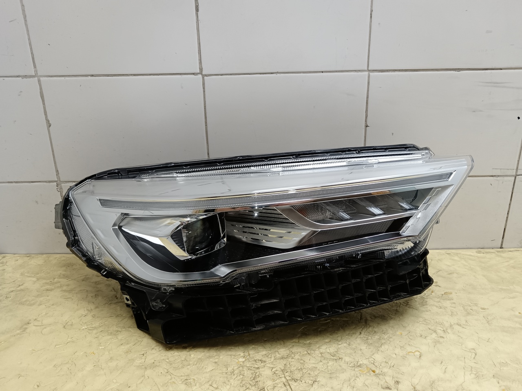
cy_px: 196
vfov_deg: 51.4
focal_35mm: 27
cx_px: 261
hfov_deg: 65.3
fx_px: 407
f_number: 1.9
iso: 327
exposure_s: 1/100
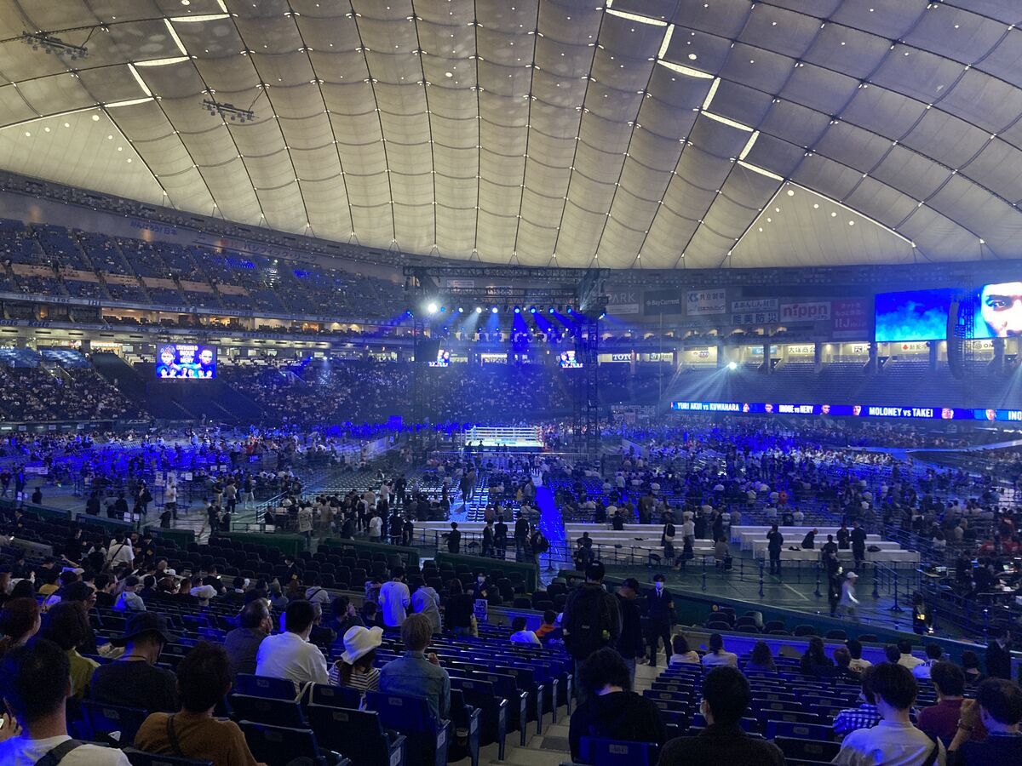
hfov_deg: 63.4
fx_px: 827
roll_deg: -1.5
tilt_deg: +0.7
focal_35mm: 28
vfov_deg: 49.7
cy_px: 383
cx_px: 511
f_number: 1.8
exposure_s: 1/47
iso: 320
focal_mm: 3.99
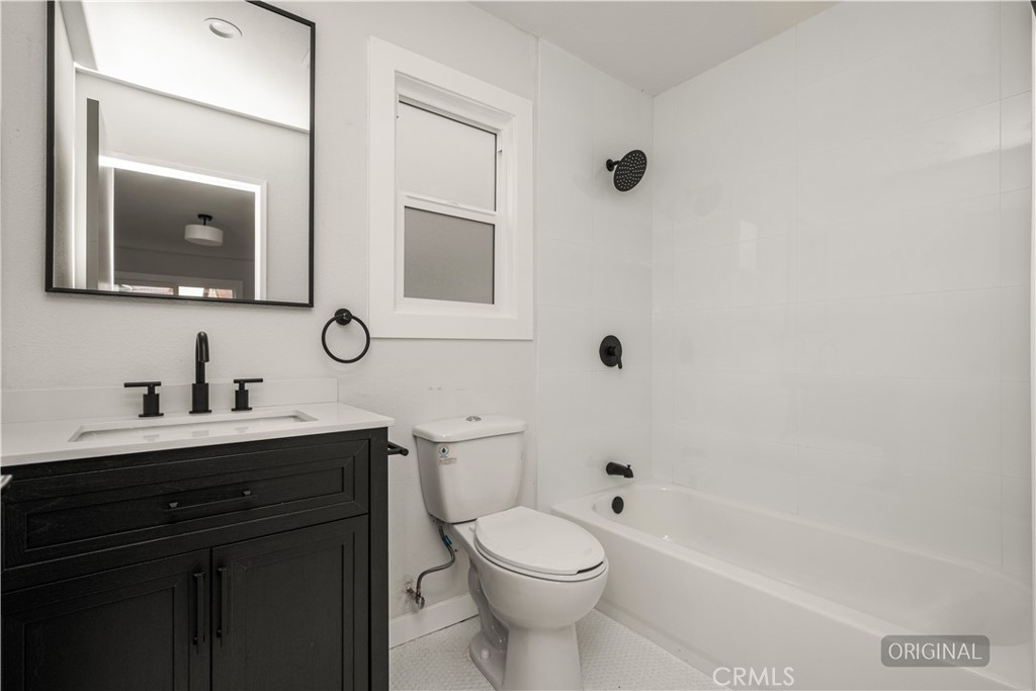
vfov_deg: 73.8
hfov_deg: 96.7
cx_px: 518
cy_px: 346
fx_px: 460
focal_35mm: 16
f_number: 5.6
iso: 100
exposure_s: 1/160
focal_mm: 16
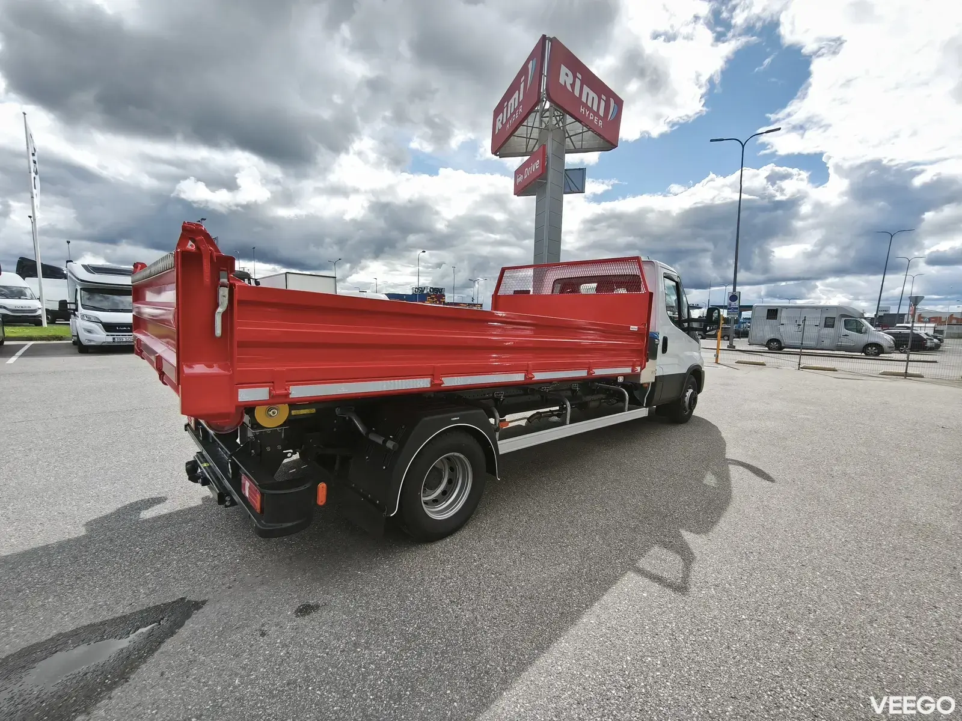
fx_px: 417
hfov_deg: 98.2
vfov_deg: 81.7
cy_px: 360
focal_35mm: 15
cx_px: 481
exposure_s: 1/333
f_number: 2.2
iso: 50
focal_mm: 1.91
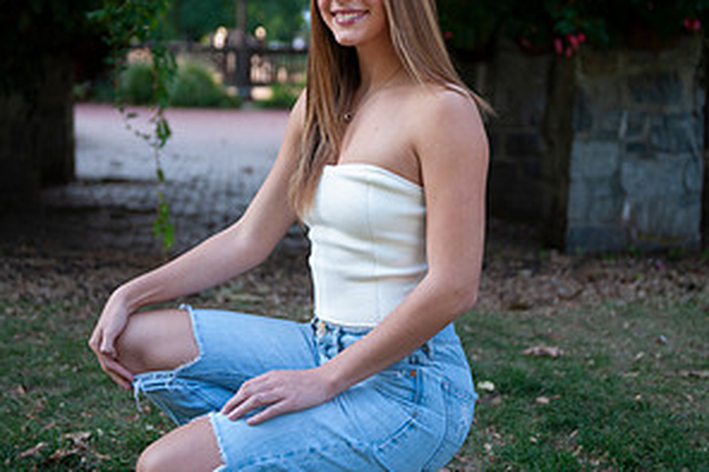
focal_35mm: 73
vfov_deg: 18.6
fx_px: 1437
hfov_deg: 27.7
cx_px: 353
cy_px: 146
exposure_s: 1/200
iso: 100
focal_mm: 48
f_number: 2.8
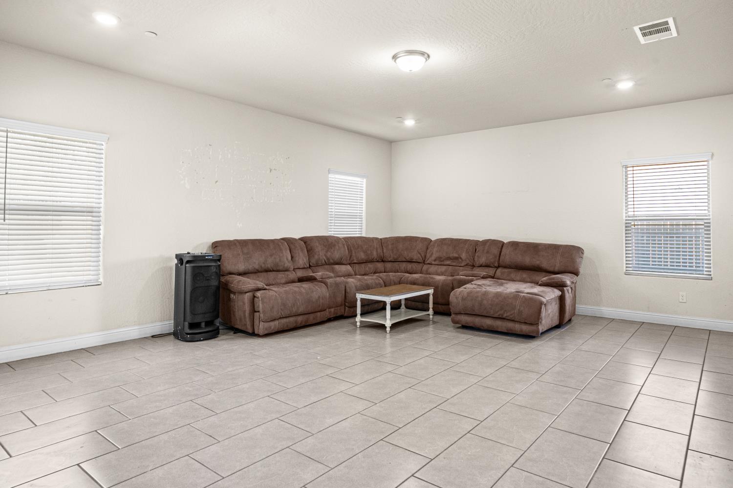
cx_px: 366
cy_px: 244
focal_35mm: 20
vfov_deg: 61.9
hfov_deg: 84.0
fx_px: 407
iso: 2500
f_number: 8
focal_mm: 20
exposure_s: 1/25
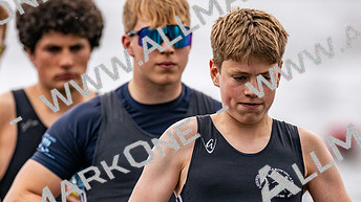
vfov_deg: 1.1
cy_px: 116
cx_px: 169
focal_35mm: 1061
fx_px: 10150
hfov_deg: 2.0
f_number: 4
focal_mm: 600
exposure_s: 1/2500
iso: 400
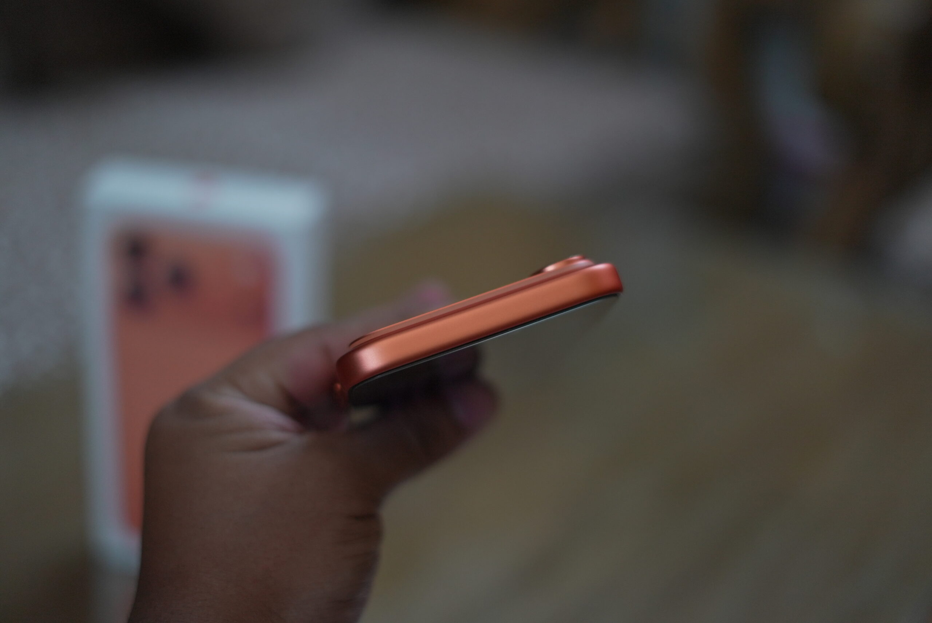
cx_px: 466
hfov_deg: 39.6
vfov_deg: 27.0
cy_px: 312
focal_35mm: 50
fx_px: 1295
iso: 1250
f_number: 1.8
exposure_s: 1/100
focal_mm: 50
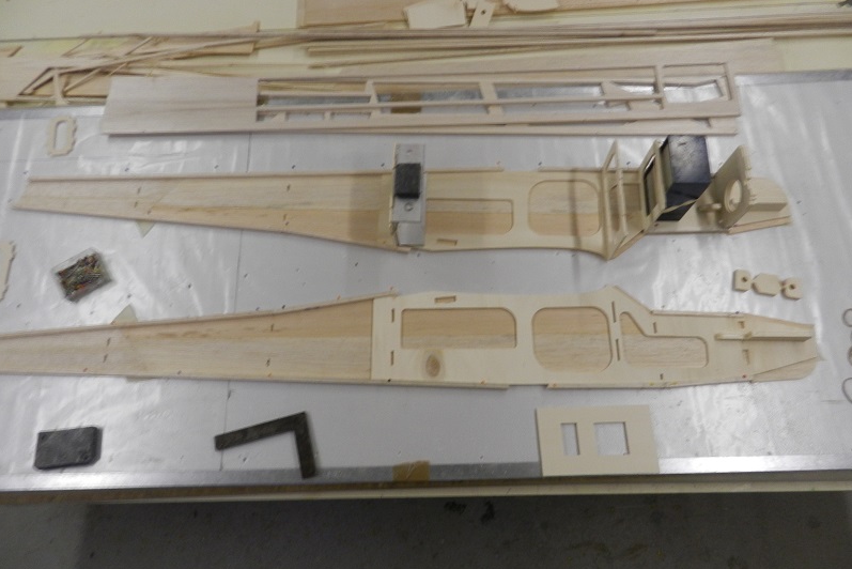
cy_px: 295
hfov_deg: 73.7
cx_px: 427
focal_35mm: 24
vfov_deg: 53.2
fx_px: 568
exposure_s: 1/30
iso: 220
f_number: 3.4
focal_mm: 4
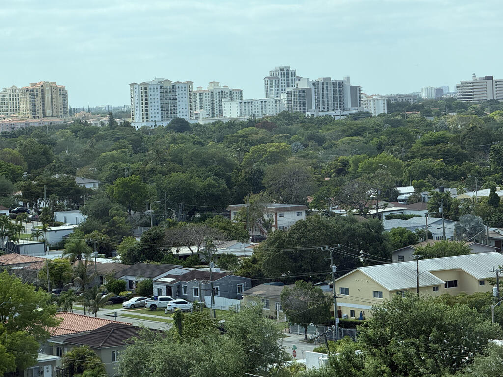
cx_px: 252
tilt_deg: -3.1
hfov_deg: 16.4
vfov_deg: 12.3
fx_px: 1744
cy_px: 188
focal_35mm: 120
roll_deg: +2.5
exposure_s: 1/1186
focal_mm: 15.66
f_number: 2.8
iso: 64
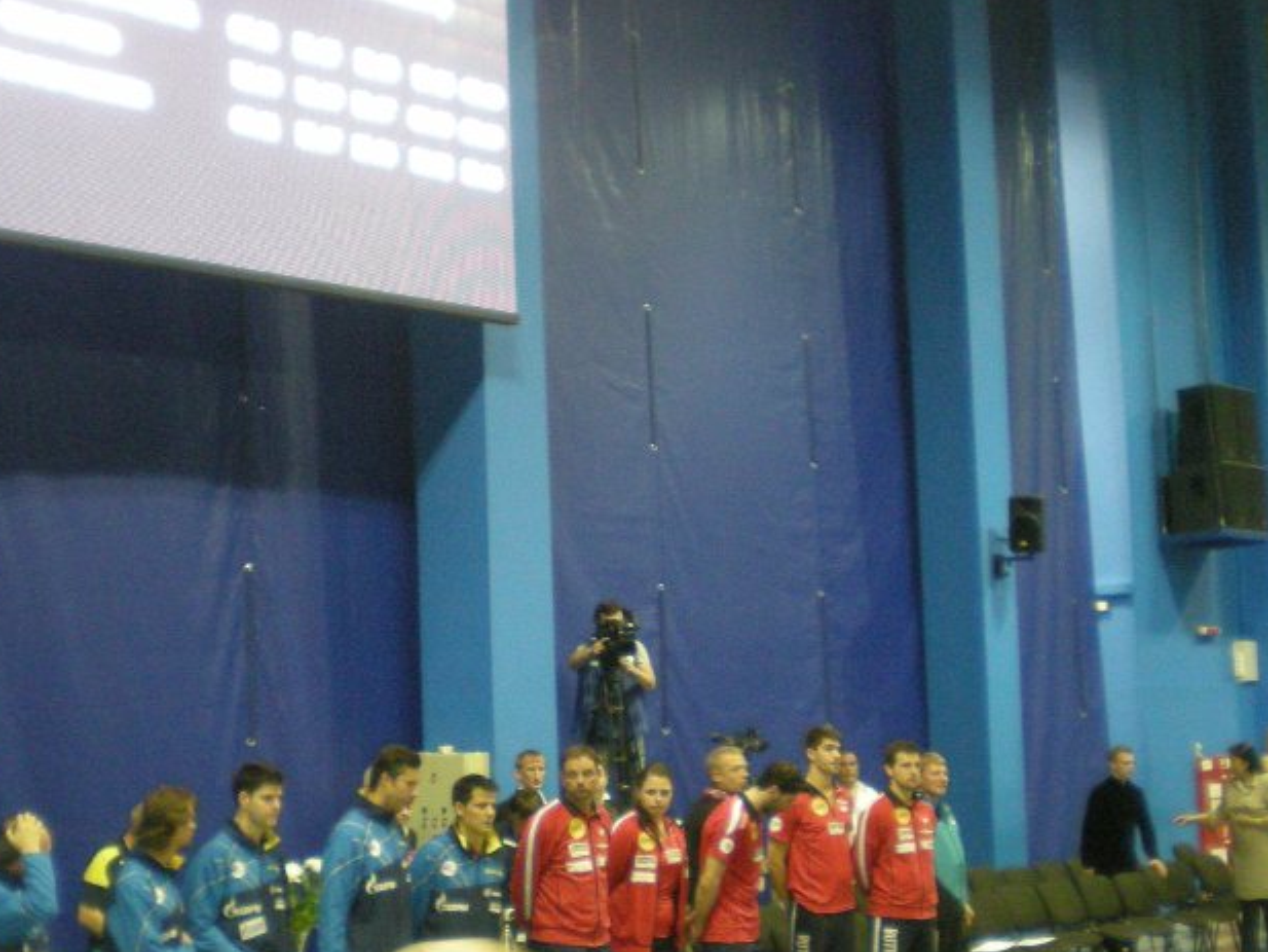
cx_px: 494
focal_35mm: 63
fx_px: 2308
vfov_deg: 23.3
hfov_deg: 30.6
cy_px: 541
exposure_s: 1/30
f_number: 3.1
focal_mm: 6.3
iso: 363
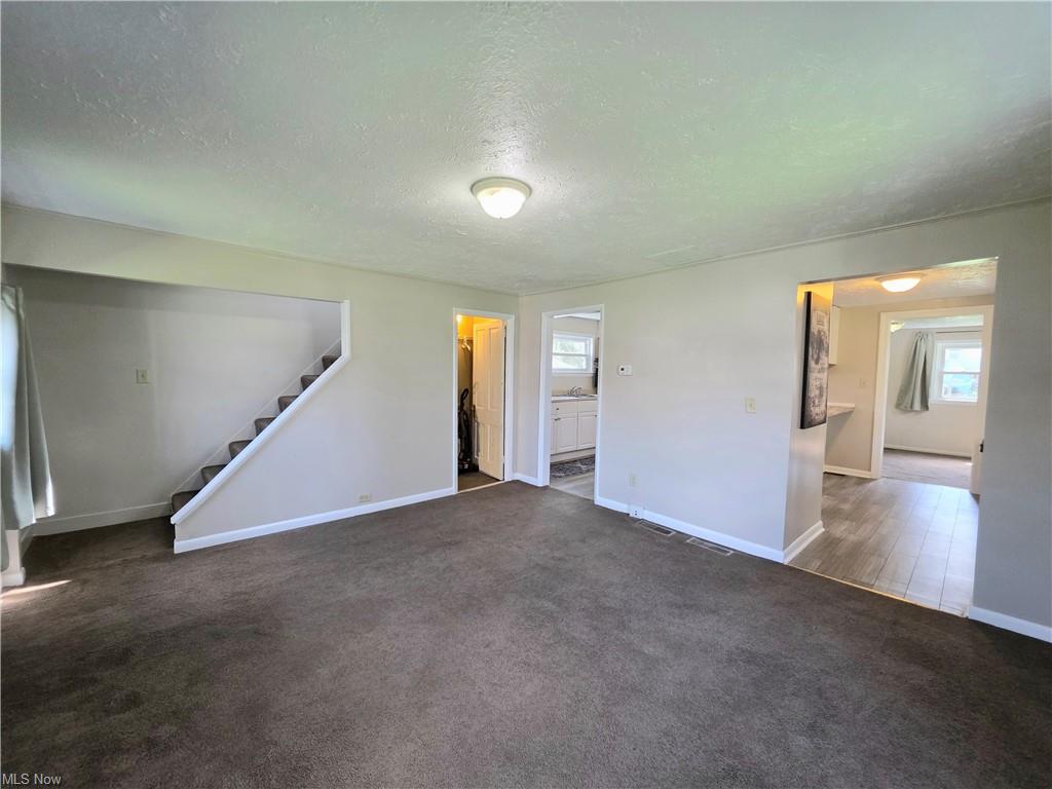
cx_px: 526
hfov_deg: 106.2
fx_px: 395
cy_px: 394
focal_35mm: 13
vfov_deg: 89.9
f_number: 1.9
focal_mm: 2.2
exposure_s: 1/120
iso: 250
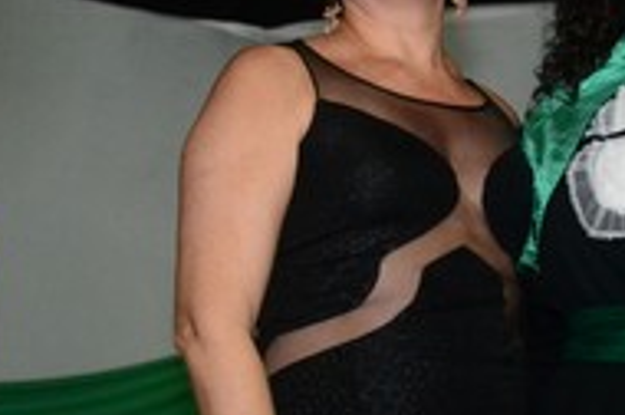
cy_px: 119
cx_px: 507
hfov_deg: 11.5
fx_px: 3085
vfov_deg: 7.7
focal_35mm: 178
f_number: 5.6
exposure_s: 1/80
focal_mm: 50
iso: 3200
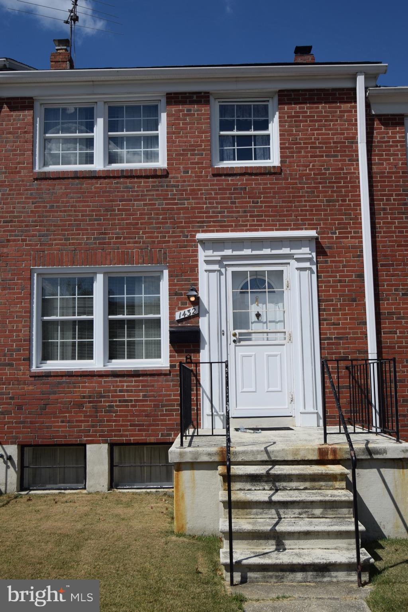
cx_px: 204
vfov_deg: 53.1
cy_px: 306
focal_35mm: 36
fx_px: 612
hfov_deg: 36.9
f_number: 8
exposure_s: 1/250
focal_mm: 24
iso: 200
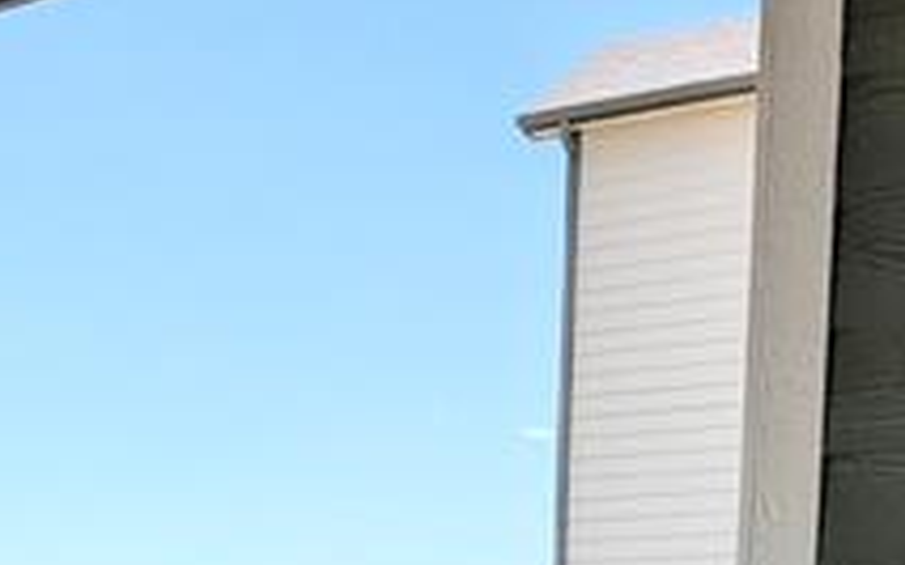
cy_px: 867
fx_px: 1627
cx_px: -187
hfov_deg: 27.3
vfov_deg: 17.5
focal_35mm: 66
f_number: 2.2
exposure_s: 1/1580
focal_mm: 1.95
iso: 51
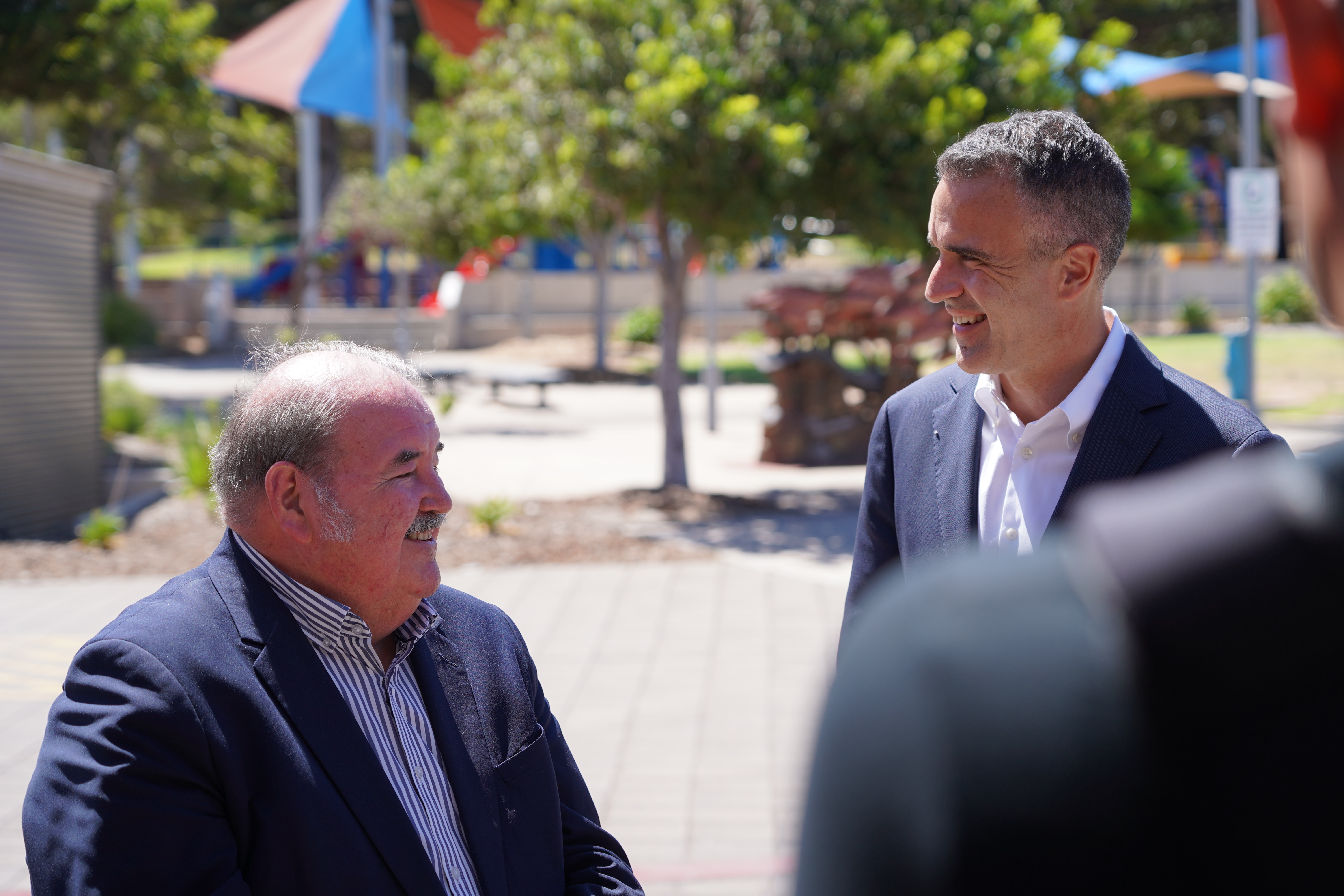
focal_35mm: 74
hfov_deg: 27.3
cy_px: 448
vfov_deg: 18.4
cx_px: 672
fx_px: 2762
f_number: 4.5
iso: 100
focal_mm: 74
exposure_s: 1/400
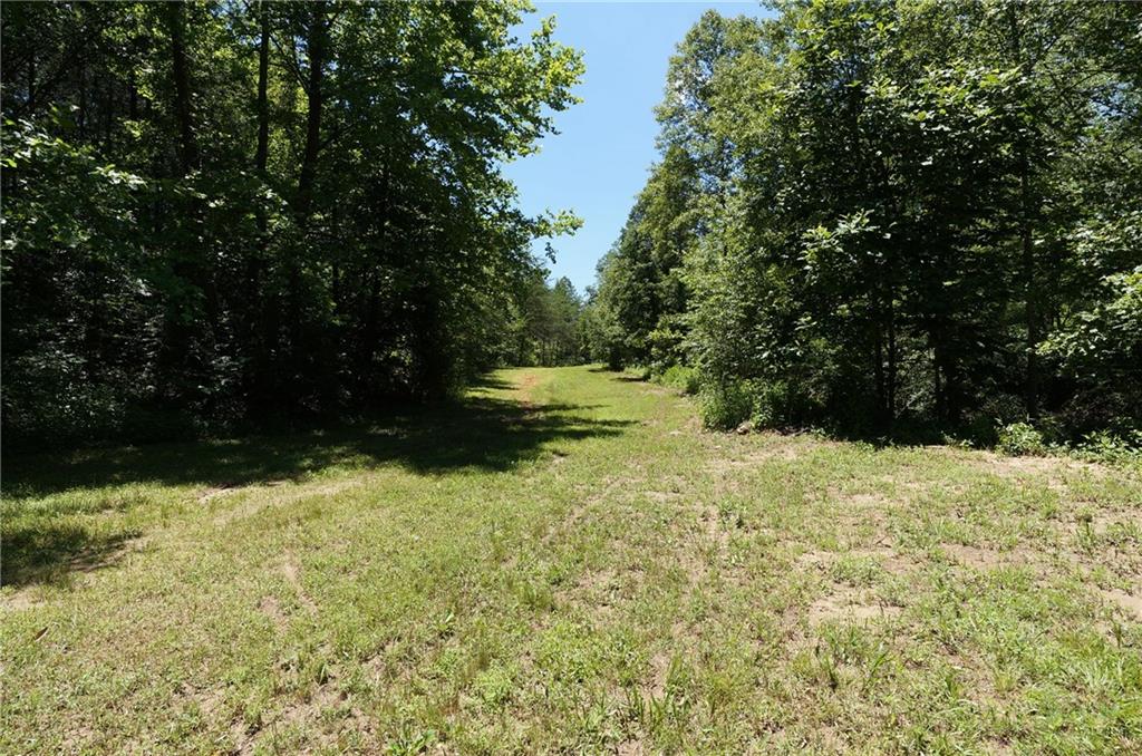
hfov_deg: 90.1
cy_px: 378
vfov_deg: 67.1
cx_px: 571
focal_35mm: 18
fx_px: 570
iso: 100
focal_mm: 12
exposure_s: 1/125
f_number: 10
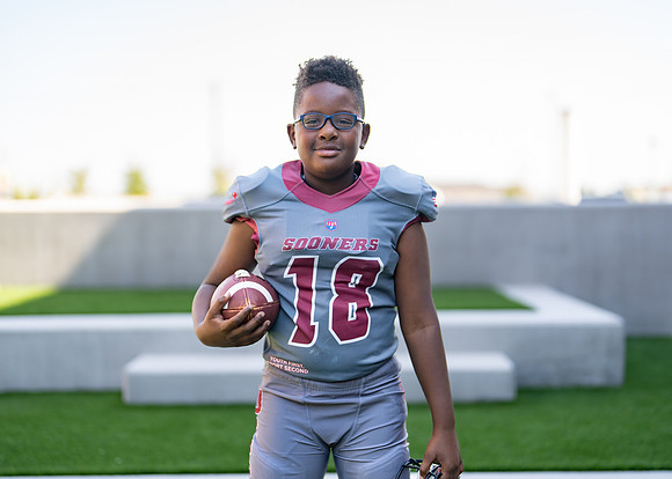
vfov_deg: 27.0
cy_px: 240
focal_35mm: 52
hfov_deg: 37.2
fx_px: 1000
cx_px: 336
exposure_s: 1/1250
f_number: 1.2
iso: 100
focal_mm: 50
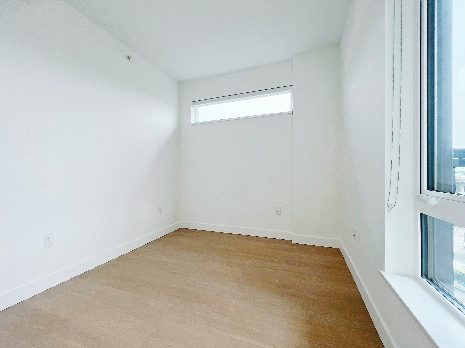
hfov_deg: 106.2
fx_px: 175
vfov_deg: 89.9
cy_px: 174
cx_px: 232
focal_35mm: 13
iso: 32
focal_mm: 1.57
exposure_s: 1/144
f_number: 1.8
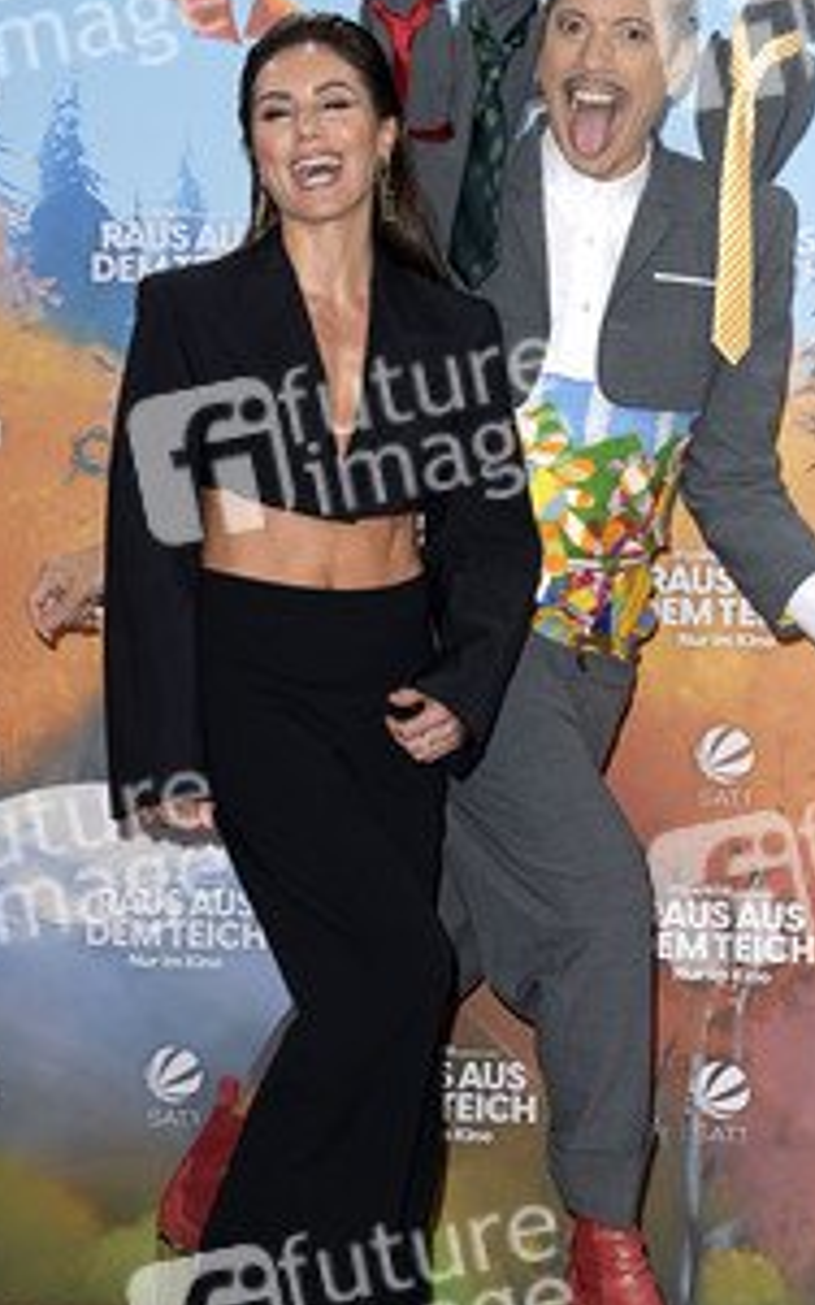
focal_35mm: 88
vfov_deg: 23.6
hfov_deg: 14.8
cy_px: 659
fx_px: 3129
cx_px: 477
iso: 640
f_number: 5.6
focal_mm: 65
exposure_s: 1/250
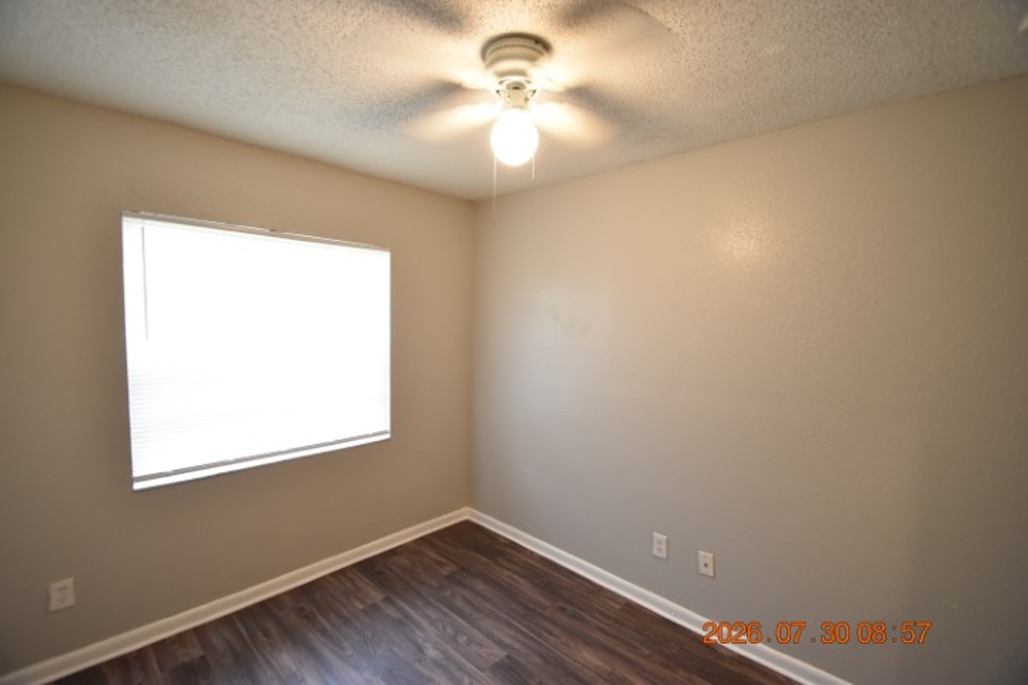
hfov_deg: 100.4
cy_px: 342
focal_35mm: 15
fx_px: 428
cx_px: 514
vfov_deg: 77.3
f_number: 3.5
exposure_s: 1/30
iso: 800
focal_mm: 10
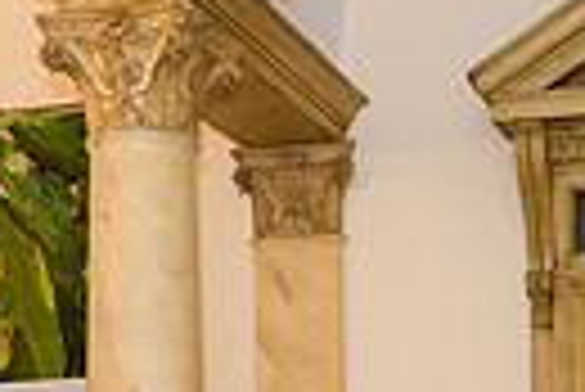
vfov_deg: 12.3
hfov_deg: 19.0
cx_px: 382
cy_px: 565
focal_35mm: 107
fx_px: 1741
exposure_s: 1/125
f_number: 3.2
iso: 1000
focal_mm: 24
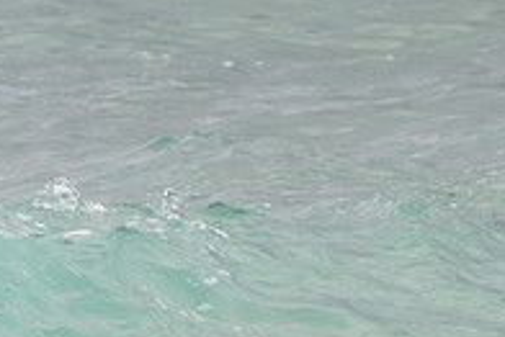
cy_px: 256
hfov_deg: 1.3
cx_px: -154
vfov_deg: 0.8
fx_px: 22853
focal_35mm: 1628
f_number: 5.6
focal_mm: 400
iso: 220
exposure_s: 1/2000
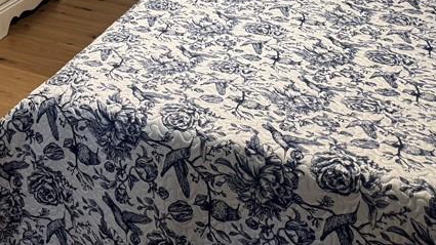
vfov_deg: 16.9
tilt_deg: -10.1
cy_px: -147
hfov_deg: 30.2
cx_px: -34
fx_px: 728
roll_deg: +0.6
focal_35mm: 63
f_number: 1.78
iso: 200
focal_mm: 6.76
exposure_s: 1/60
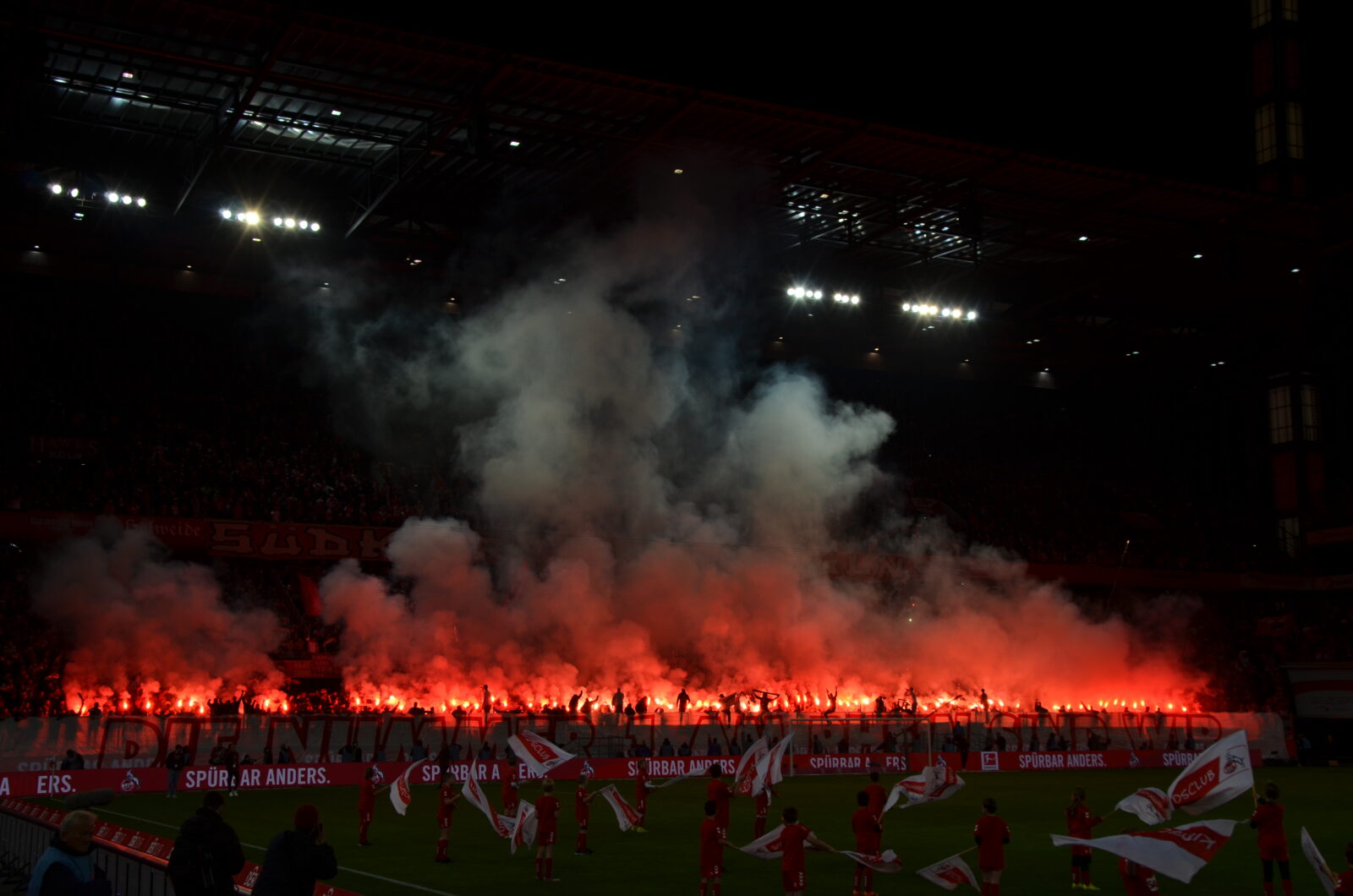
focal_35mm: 42
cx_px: 676
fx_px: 1575
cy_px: 448
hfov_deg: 46.5
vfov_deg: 31.8
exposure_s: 1/250
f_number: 8
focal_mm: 28
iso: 200
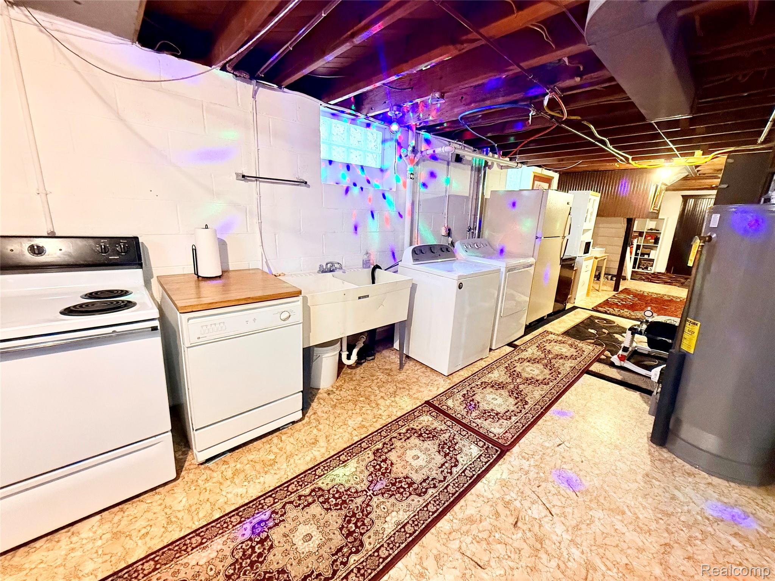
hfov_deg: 102.1
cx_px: 388
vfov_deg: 85.7
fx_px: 313
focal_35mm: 14
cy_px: 290
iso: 640
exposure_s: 1/60
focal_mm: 2.22
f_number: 2.2
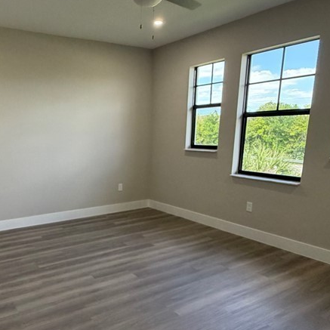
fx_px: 313
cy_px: 200
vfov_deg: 55.2
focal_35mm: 29
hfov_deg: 53.8
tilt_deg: -12.7
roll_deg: +1.4
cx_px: 95
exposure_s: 1/120
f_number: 2.2
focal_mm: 2.22
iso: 250
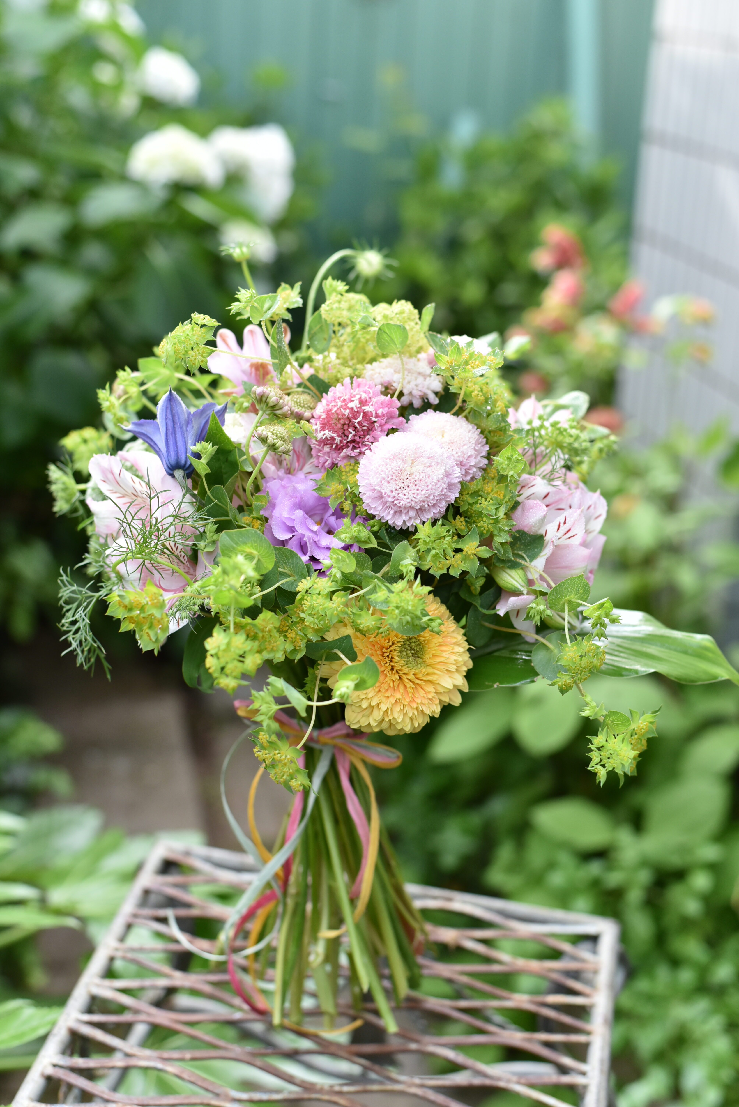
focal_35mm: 50
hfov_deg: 27.0
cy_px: 554
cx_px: 370
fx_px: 1538
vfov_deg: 39.6
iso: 640
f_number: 3.2
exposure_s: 1/320
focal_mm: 50
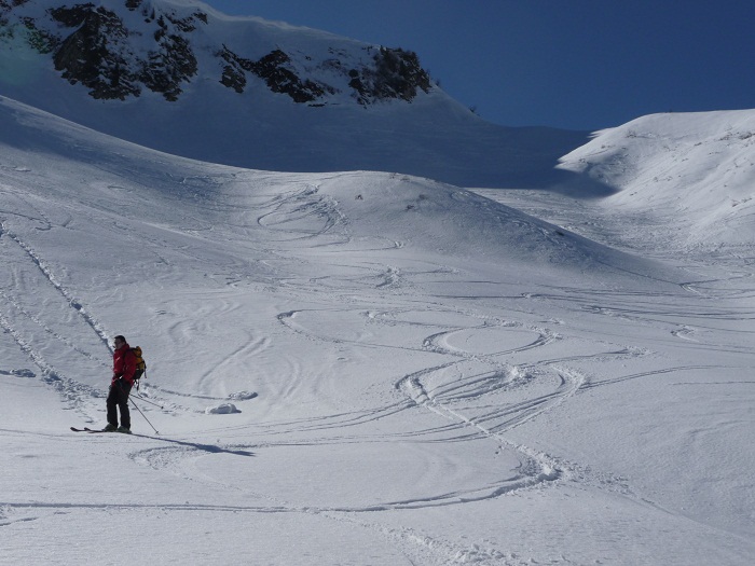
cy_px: 283
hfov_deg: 38.2
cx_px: 378
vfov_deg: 29.1
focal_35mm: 50
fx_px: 1091
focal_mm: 8.5
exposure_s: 1/640
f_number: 10
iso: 100
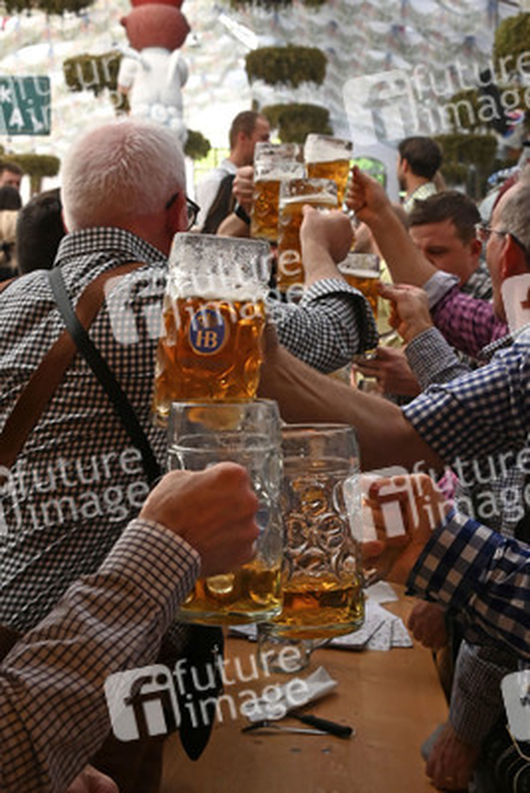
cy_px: 396
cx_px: 265
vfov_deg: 38.2
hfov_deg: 26.0
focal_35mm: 52
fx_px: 1147
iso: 4000
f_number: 8
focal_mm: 35
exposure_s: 1/250
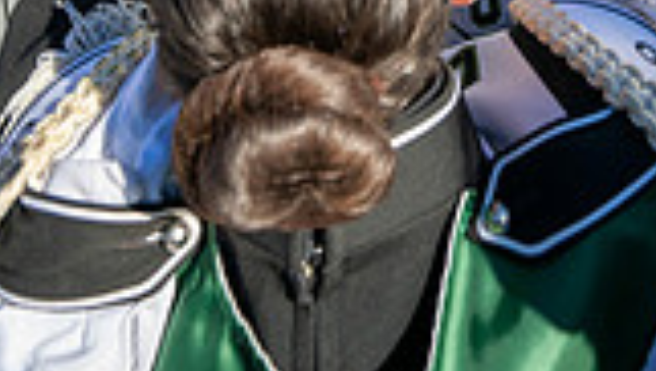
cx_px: 469
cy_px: -236
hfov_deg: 48.0
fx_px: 714
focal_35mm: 41
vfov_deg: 22.1
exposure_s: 1/2000
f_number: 5
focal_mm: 14
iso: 400
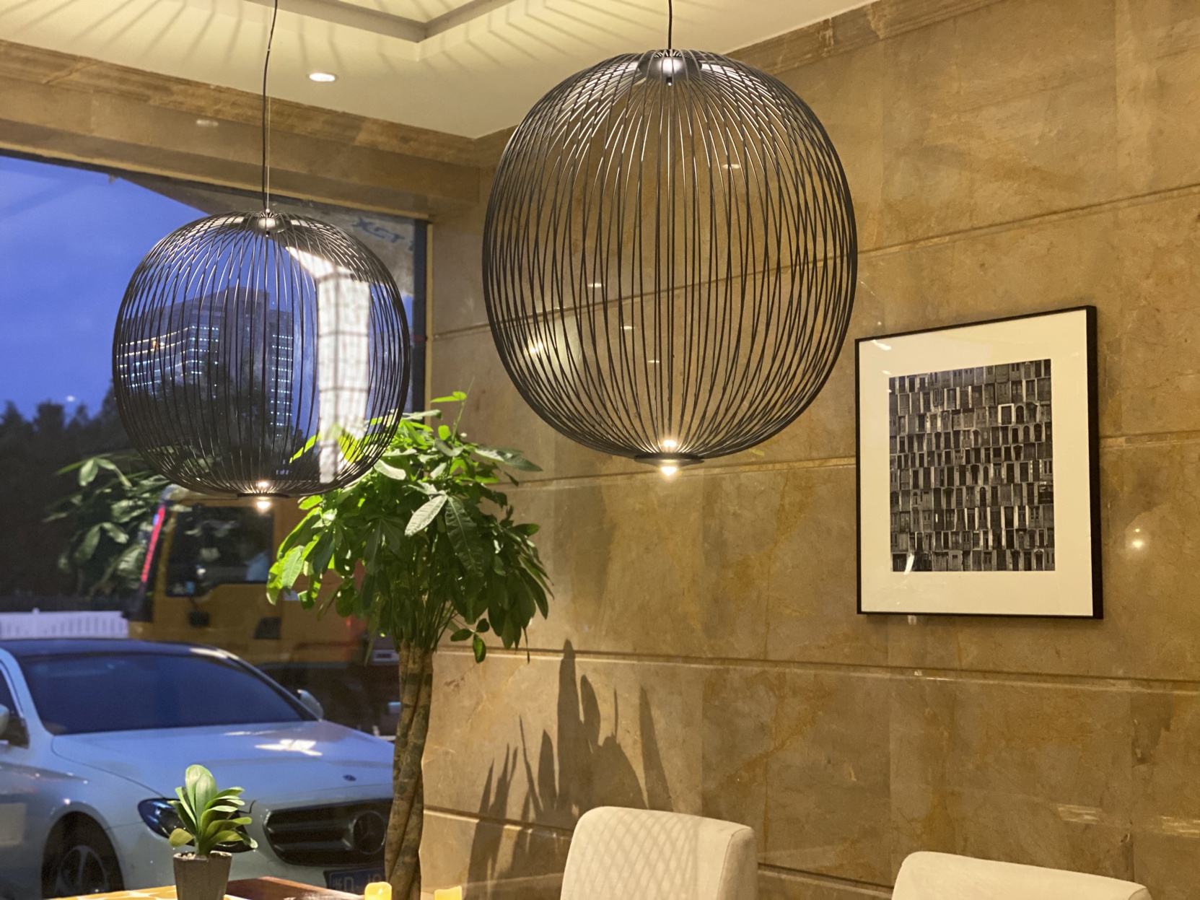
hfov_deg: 36.8
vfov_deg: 28.0
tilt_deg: +6.2
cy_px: 450
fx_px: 1803
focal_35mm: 52
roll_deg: +0.5
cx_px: 600
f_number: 2
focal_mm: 6
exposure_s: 1/25
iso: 400
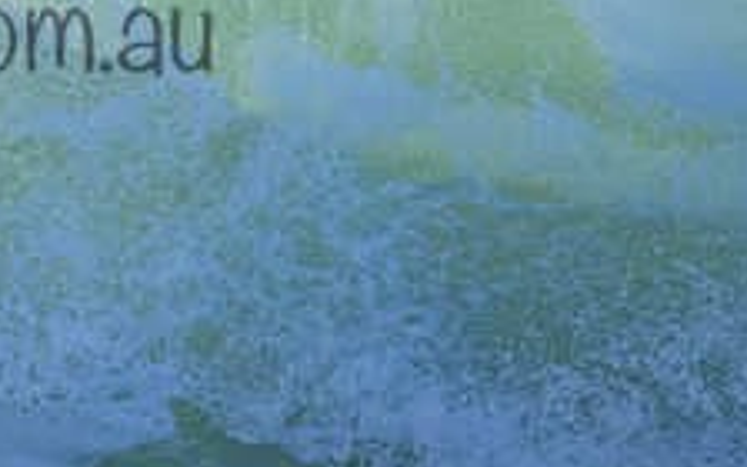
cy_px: -109
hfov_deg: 0.8
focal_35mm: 2652
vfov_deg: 0.5
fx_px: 53990
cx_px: 109
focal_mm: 800
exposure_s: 1/2000
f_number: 11
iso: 4500
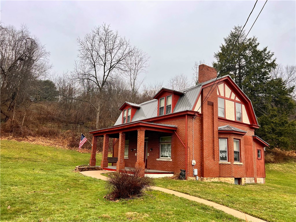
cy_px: 111
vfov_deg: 53.1
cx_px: 148
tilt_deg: +11.8
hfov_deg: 67.3
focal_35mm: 26
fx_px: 222
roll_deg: -2.9
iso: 64
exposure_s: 1/157
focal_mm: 5.7
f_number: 1.5
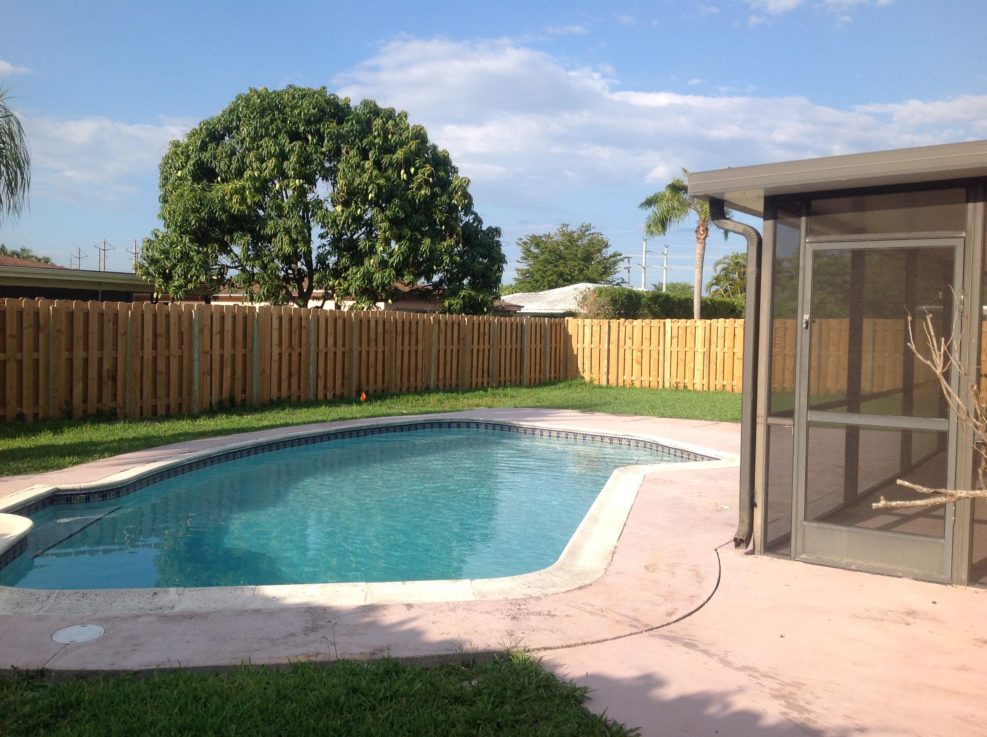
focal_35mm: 35
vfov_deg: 40.6
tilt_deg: -1.5
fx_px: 996
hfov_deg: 52.7
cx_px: 494
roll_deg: -3.1
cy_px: 368
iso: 50
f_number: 2.4
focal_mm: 4.28
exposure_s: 1/1259
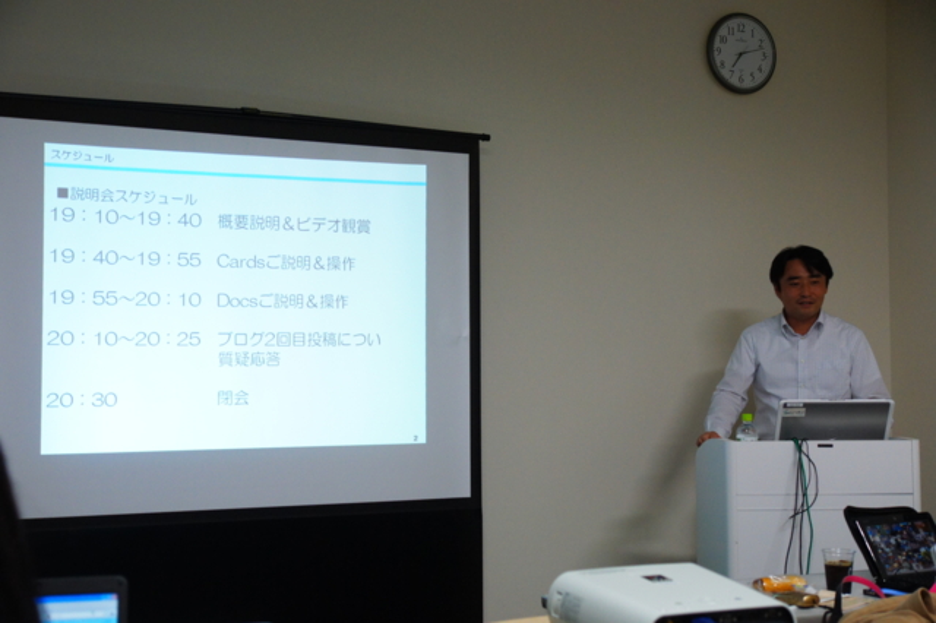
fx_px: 1169
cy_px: 312
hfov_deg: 43.6
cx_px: 468
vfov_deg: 29.8
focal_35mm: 45
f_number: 4.5
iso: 800
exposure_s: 1/80
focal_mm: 30
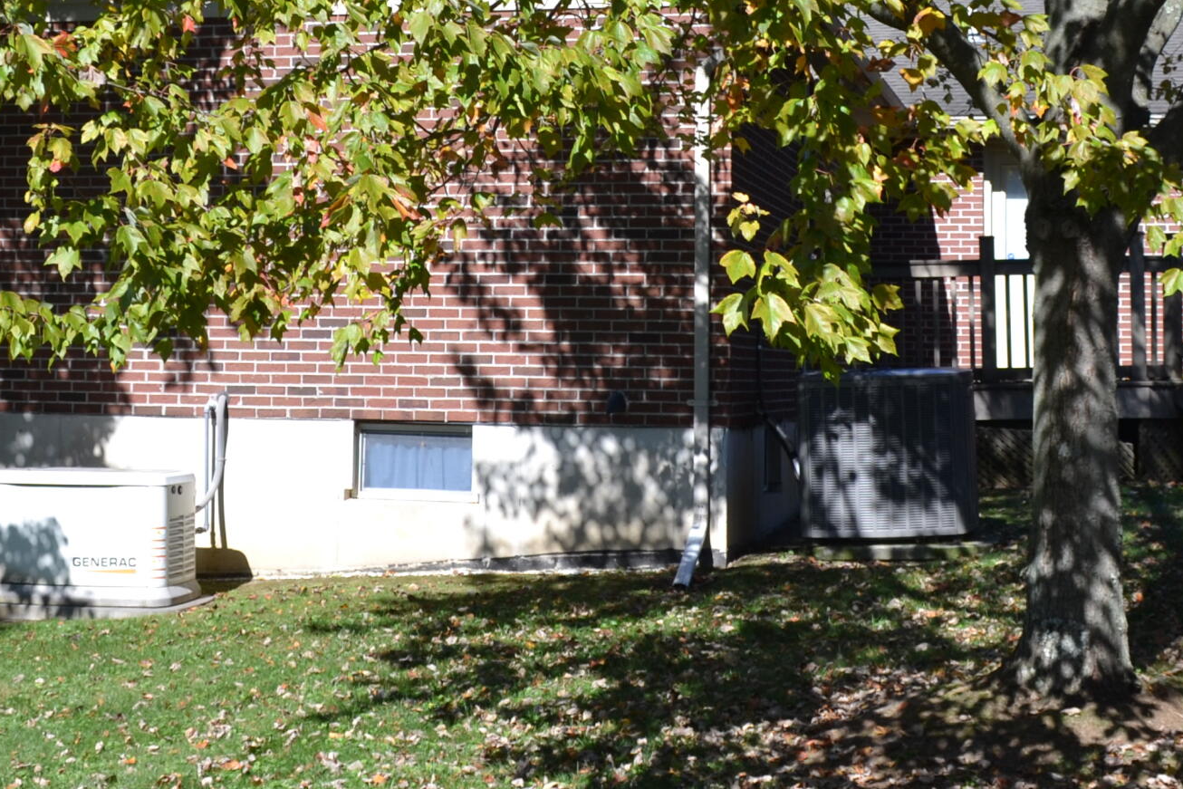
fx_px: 2037
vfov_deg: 21.7
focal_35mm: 62
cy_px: 180
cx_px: 583
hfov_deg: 32.4
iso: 100
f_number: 7.1
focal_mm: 18
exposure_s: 1/200
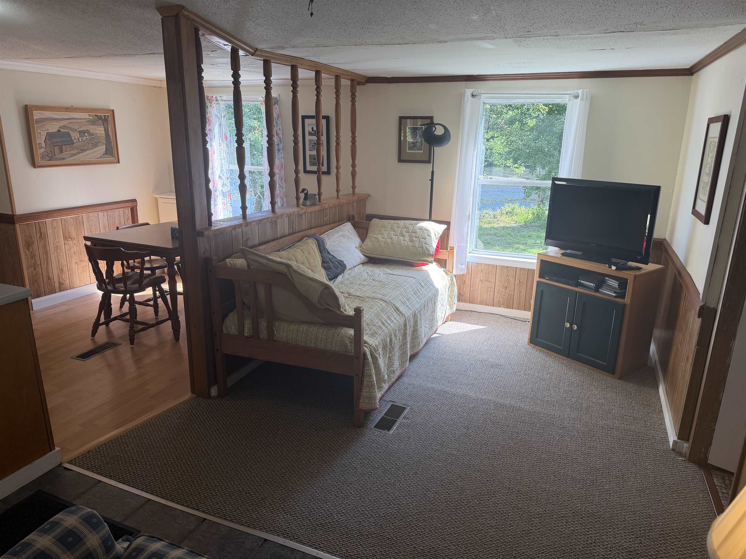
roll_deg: -1.3
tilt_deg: -16.1
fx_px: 517
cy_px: 280
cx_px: 373
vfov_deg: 56.8
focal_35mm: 24
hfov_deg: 71.6
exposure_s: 1/290
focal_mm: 6.76
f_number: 1.78
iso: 80
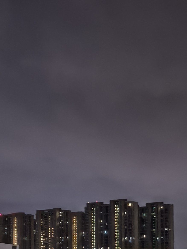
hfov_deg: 10.5
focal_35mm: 140
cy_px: 236
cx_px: -10
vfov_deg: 13.9
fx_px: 1008
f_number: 1.4
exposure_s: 1/33.3
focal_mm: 5.75
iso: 640
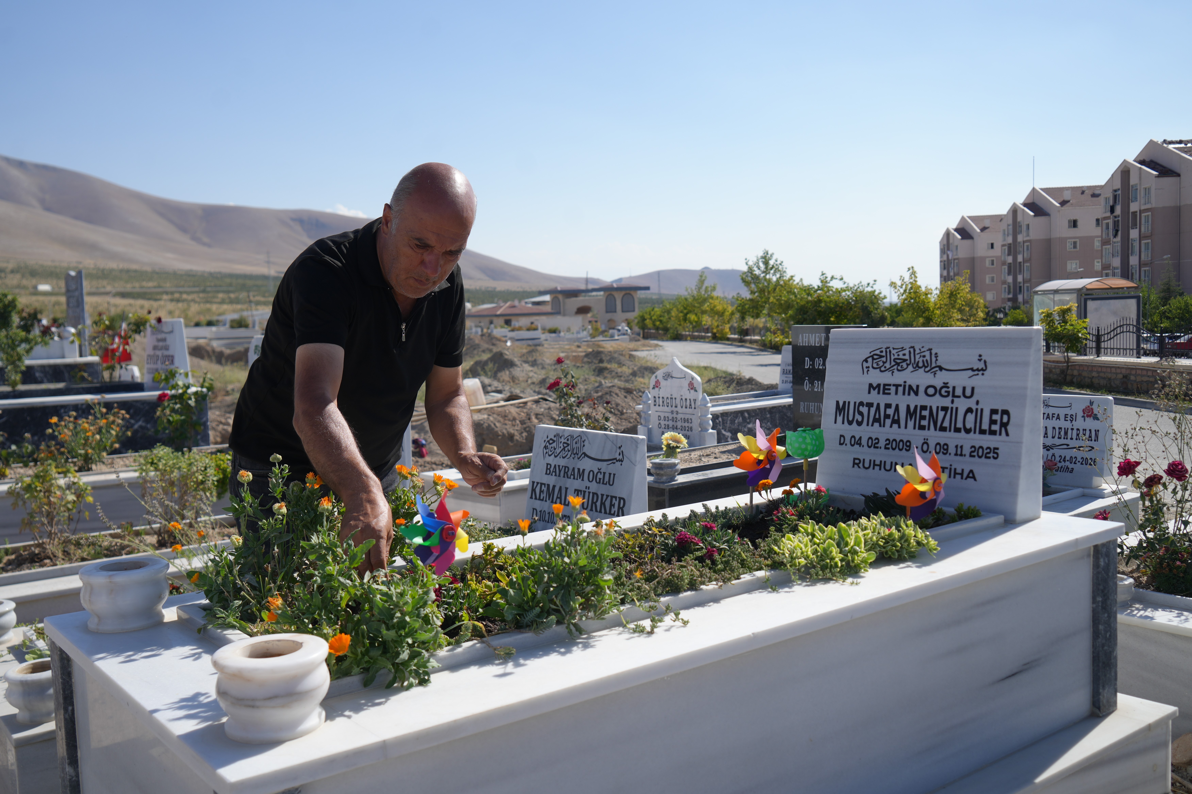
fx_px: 1093
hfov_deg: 57.2
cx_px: 596
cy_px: 397
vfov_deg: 40.0
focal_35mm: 33
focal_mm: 33
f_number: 5
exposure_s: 1/800
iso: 100
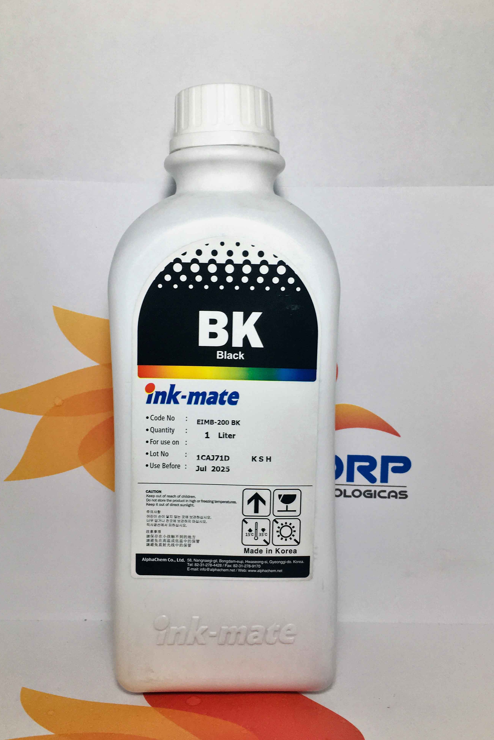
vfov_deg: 60.3
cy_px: 374
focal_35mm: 31
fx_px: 638
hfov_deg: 42.3
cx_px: 241
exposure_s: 1/120
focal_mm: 4.15
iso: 40
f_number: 2.2
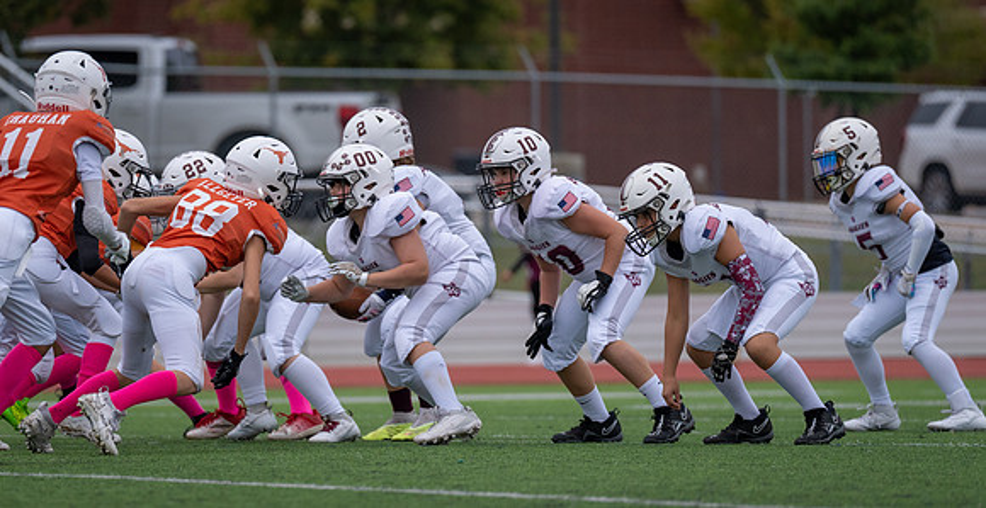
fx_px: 8620
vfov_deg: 3.4
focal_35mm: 336
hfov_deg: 6.5
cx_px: 335
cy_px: 243
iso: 640
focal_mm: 200
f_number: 2.8
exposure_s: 1/1250
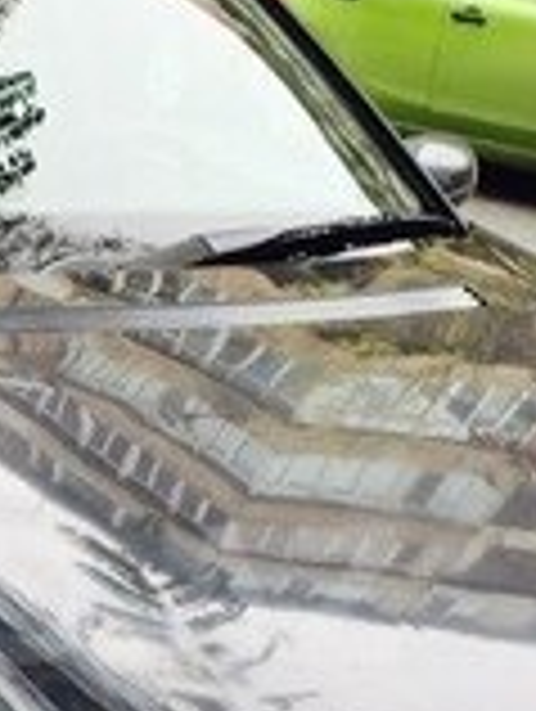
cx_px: -63
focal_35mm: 91
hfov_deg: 15.8
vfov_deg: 21.2
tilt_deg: -17.5
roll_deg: +0.1
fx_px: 1874
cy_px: 594
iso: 32
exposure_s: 1/128
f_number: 2.2
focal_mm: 4.15
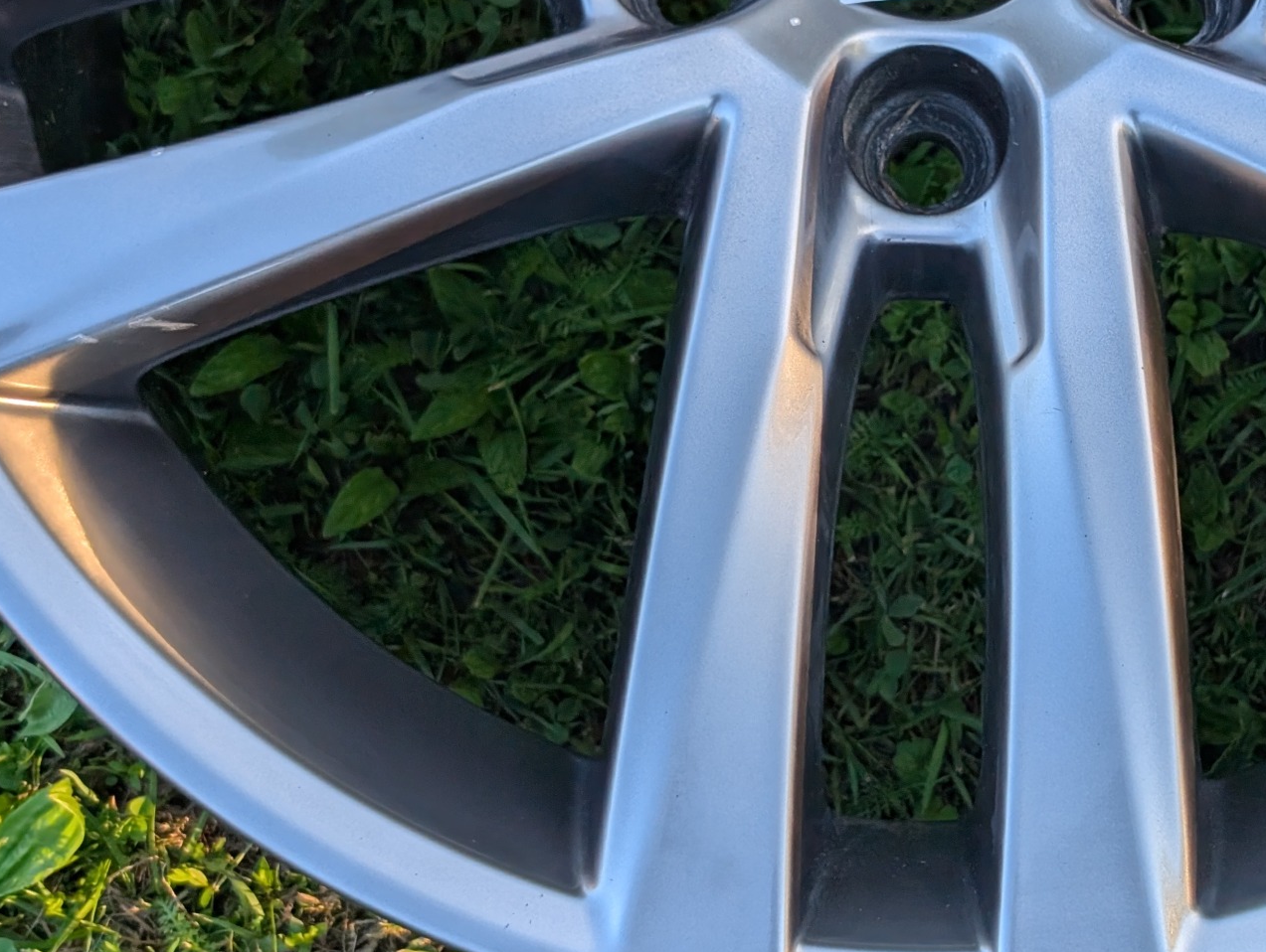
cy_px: 438
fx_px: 2820
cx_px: 926
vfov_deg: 19.2
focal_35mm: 77
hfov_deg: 25.1
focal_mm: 6.9
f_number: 1.68
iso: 90
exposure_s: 1/493
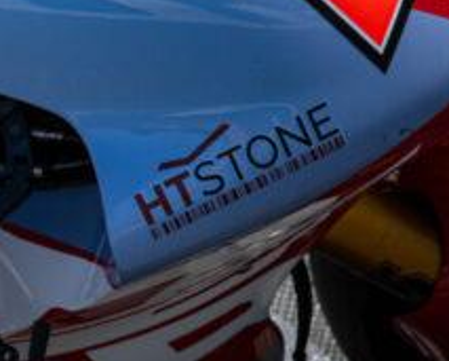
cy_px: 124
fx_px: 29954
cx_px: -578
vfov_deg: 0.7
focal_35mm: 2251
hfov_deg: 0.9
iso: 125
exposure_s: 1/1600
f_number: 5
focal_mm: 500
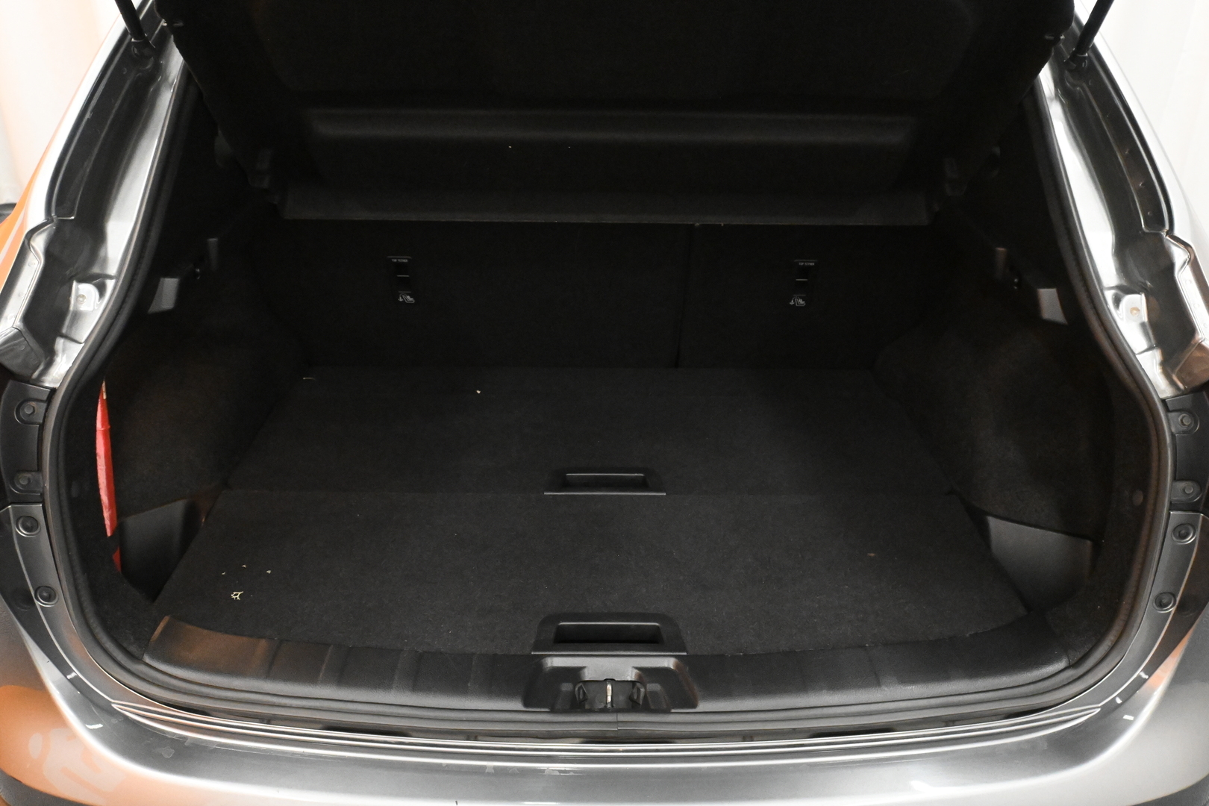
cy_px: 403
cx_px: 604
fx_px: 1033
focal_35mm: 31
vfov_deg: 42.6
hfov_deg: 60.7
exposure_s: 1/100
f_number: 6.3
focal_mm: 20.5
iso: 6400
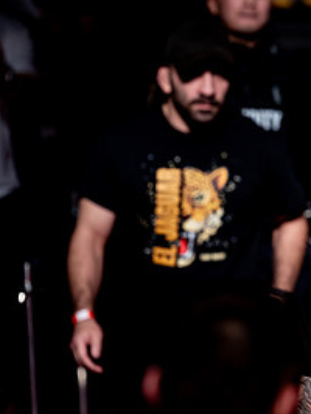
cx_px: 337
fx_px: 3755
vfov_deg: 6.3
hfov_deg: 4.7
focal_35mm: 314
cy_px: 251
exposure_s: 1/640
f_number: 2.8
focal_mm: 150
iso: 2500
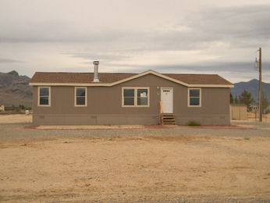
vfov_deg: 30.9
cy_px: 102
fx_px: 367
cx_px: 135
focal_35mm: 47
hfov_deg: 40.4
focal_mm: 8.6
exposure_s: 1/398
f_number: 7.8
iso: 112
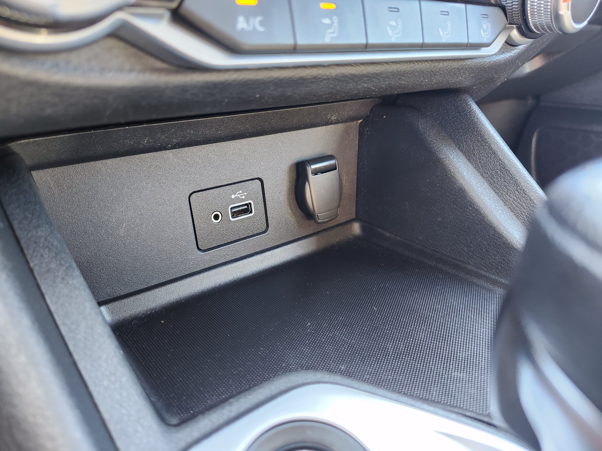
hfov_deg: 73.9
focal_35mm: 23
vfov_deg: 58.9
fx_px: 400
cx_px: 301
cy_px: 226
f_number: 1.8
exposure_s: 1/60
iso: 500
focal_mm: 5.54
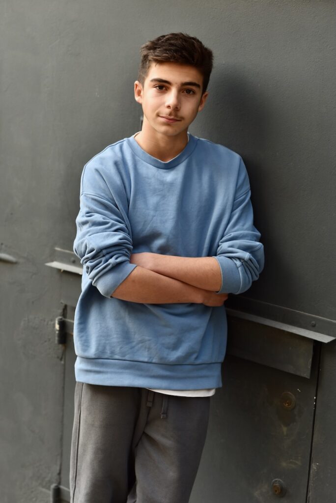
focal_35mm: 85
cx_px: 168
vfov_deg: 23.9
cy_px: 252
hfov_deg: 16.1
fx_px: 1188
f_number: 4
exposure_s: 1/500
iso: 400
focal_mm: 85
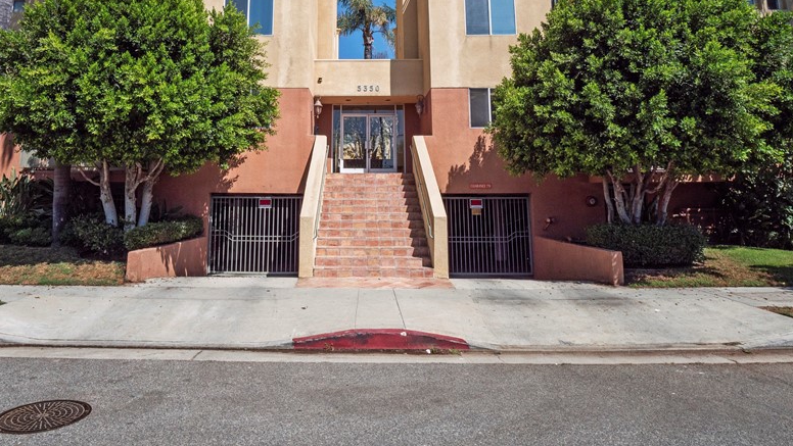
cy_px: 120
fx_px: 484
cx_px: 358
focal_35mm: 23
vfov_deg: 48.0
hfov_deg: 78.5
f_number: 8
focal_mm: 8
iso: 200
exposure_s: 1/1250
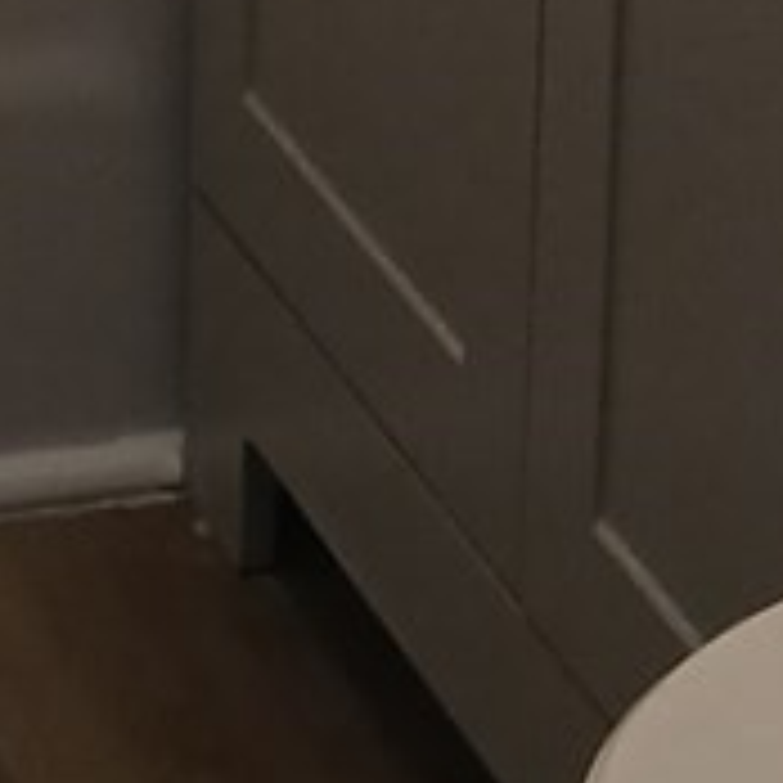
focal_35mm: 203
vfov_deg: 7.5
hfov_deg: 8.6
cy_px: -1652
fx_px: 5195
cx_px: 22
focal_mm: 3.98
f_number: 1.8
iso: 80
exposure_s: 1/60
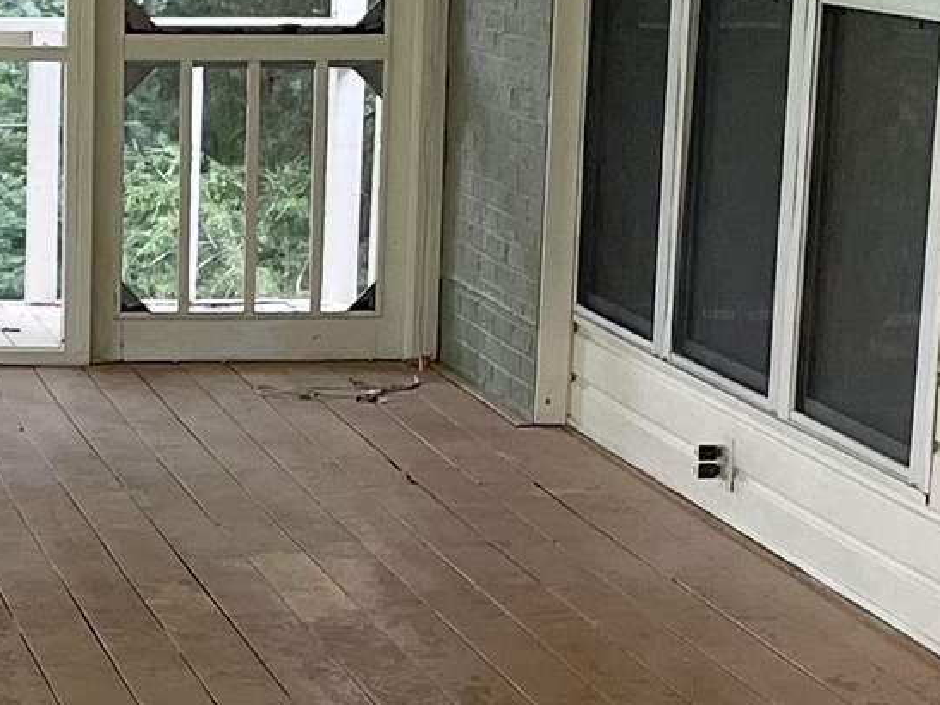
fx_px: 3964
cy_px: 760
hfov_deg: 13.4
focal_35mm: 146
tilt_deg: -12.1
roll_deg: -0.9
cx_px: 72
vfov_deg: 10.1
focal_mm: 4.2
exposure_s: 1/121
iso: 100
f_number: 1.6
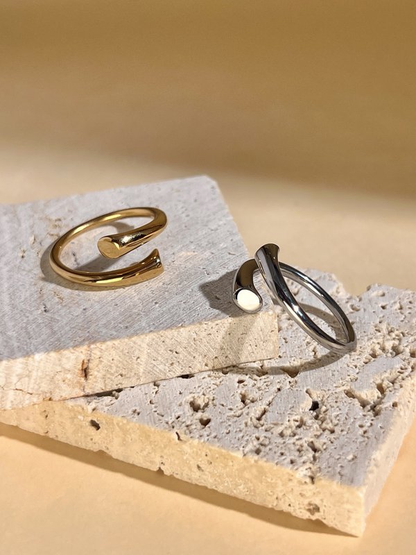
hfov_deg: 53.1
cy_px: 278
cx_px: 208
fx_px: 417
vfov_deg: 67.3
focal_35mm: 26
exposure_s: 1/531
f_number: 1.5
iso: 50
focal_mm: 5.7
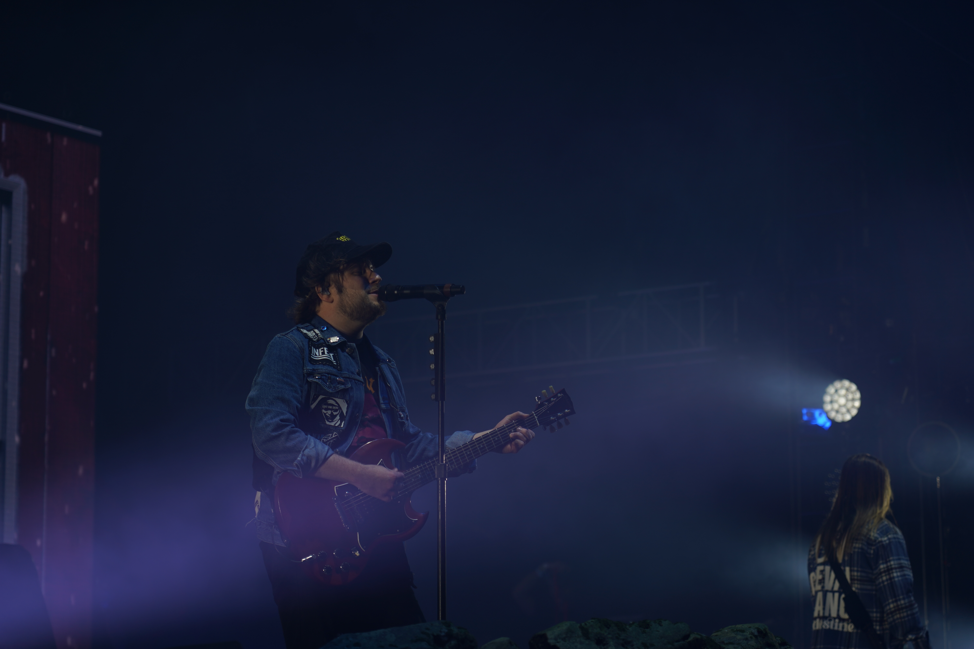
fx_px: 2841
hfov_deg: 19.5
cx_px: 487
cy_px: 324
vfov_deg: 13.0
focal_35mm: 105
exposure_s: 1/125
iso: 100
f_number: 4
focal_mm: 105
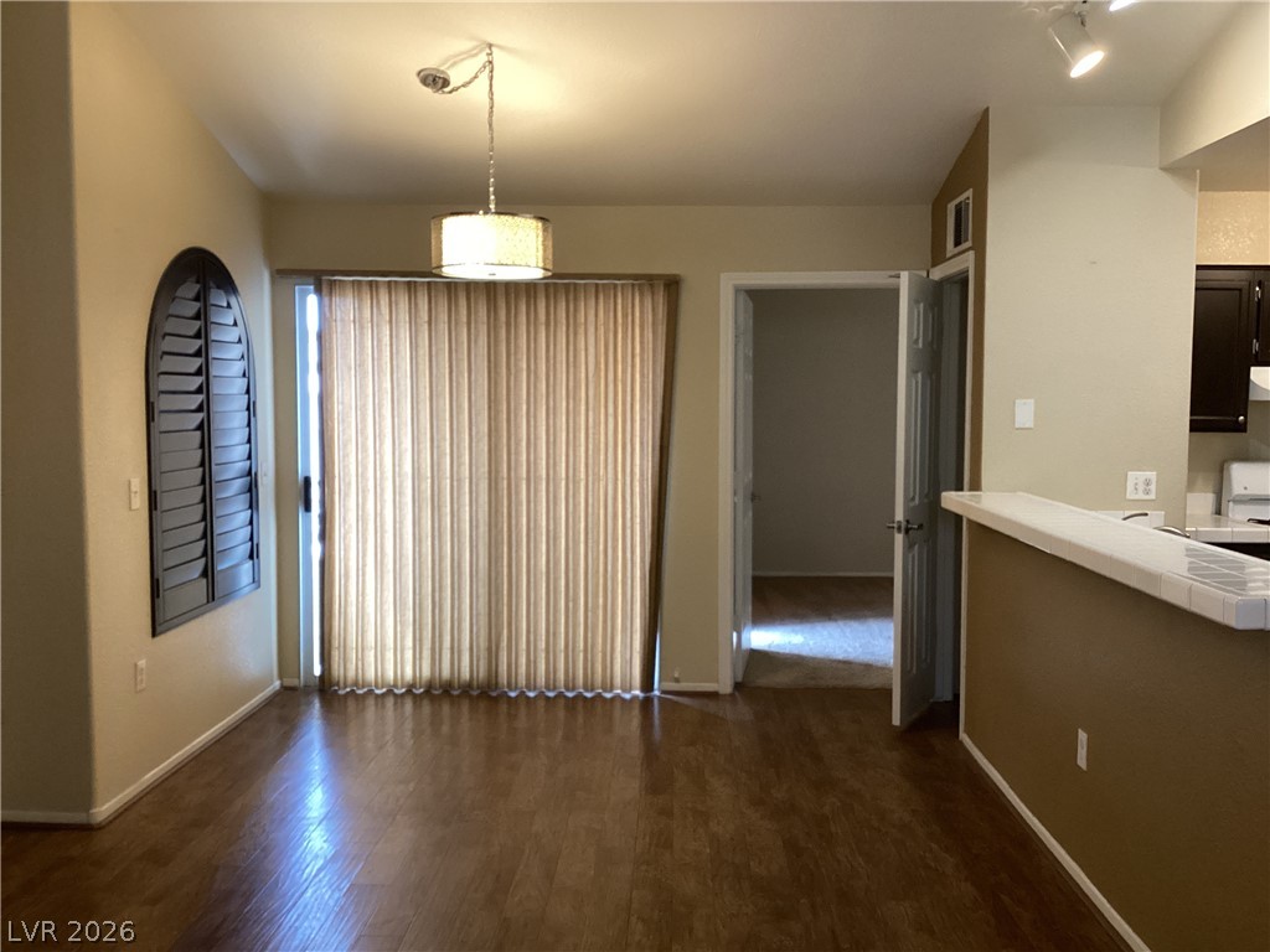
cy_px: 476
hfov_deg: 58.4
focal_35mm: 31
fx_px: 1137
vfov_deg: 45.4
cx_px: 635
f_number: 2.4
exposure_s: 1/60
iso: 250
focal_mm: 3.3
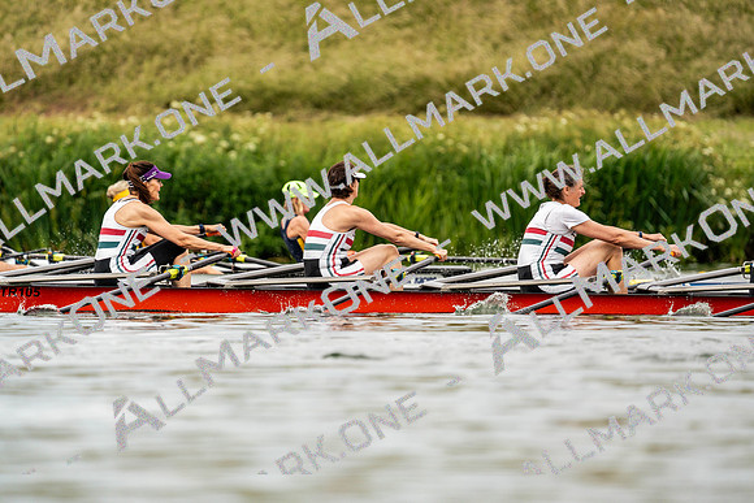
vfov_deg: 2.8
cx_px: 377
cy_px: 252
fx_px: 10474
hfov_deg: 4.1
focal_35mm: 500
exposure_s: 1/2000
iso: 250
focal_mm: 500
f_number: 6.3
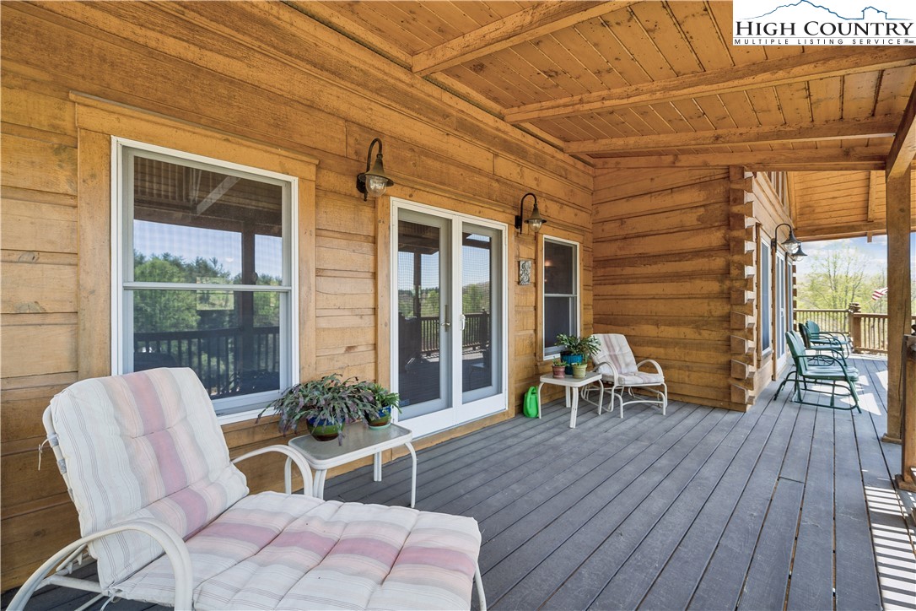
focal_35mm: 13
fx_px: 331
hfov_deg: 108.3
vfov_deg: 85.4
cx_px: 458
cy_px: 306
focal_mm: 13
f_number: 4
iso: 250
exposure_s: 1/160
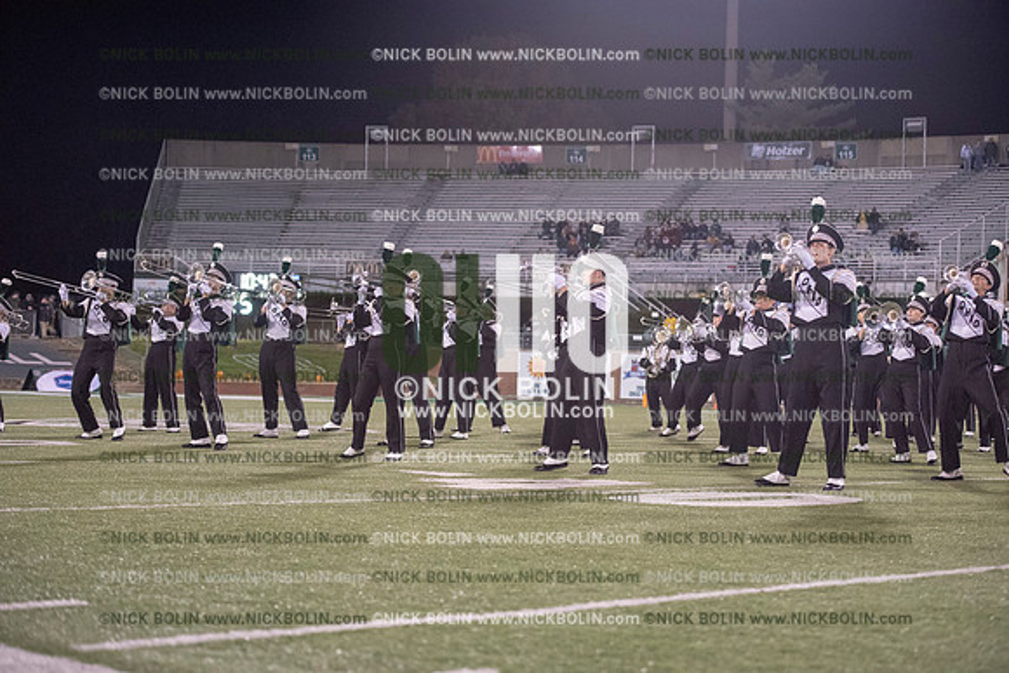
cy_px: 336
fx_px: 1962
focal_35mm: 70
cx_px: 504
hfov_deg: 28.8
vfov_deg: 19.5
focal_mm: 70
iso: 5000
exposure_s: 1/1250
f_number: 3.2
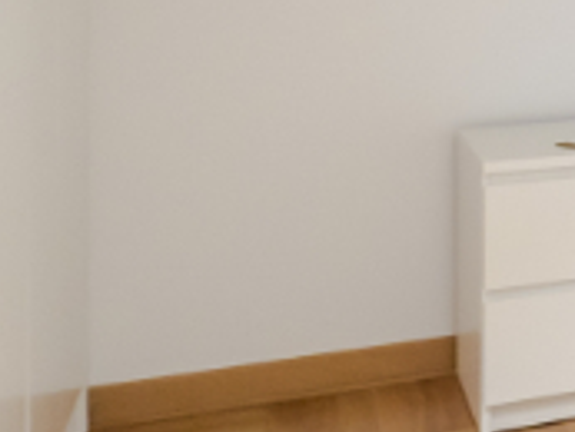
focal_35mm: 81
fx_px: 1346
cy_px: -70
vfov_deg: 17.5
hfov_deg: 16.4
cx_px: 1236
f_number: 4
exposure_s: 1/80
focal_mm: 7
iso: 400
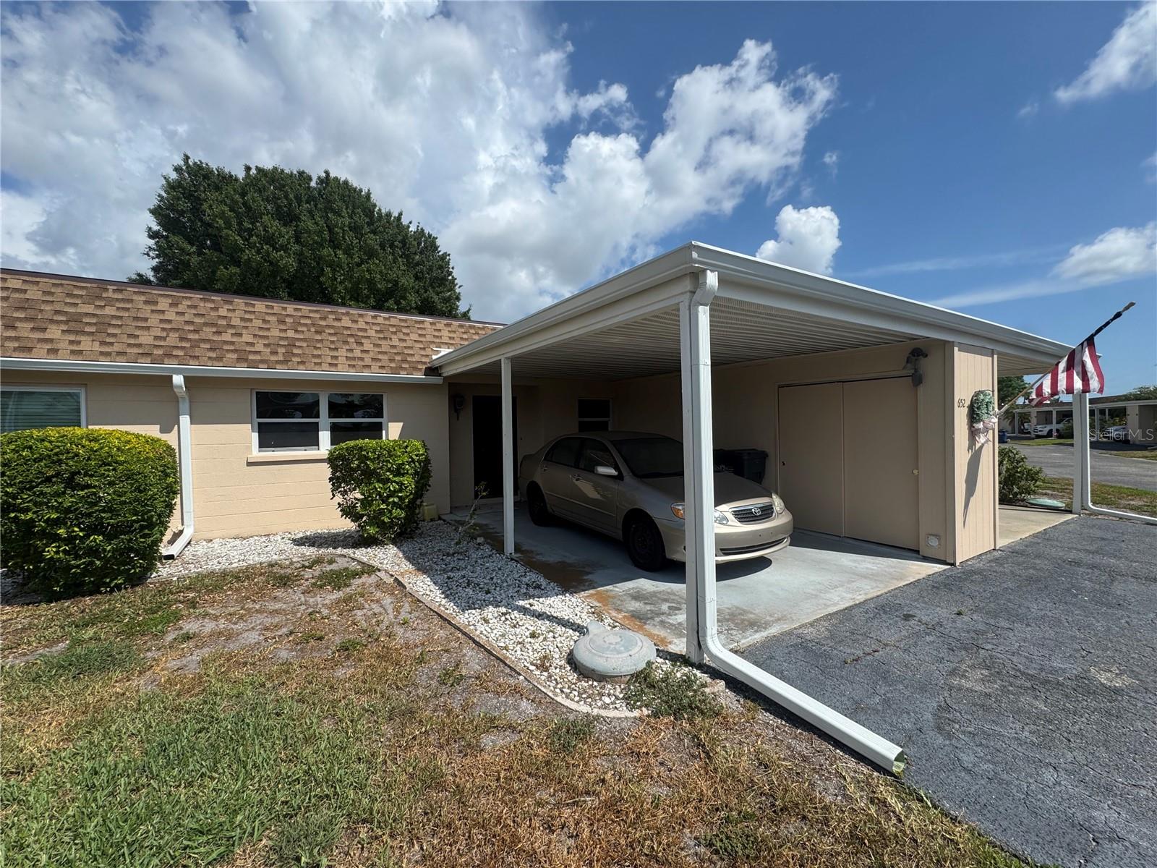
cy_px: 434
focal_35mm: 14
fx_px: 468
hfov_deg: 102.1
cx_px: 578
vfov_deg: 85.7
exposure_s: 1/2028
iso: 50
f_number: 2.2
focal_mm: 2.22
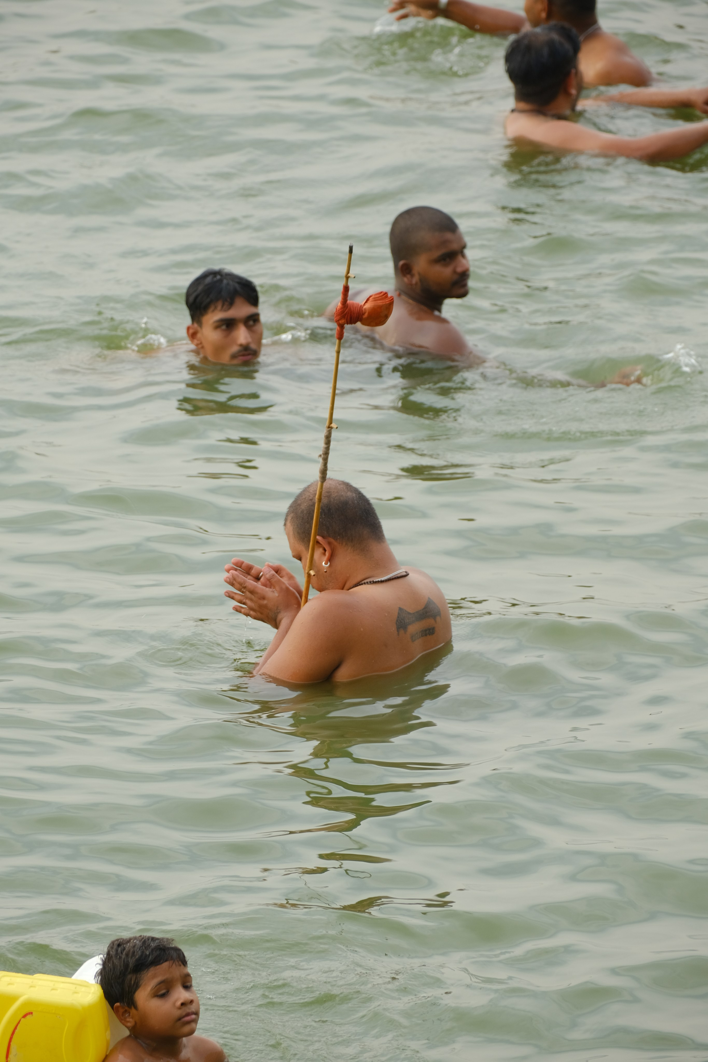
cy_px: 531
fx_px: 13274
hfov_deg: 3.1
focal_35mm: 450
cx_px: 354
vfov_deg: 4.6
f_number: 5.6
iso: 200
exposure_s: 1/125
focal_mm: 300
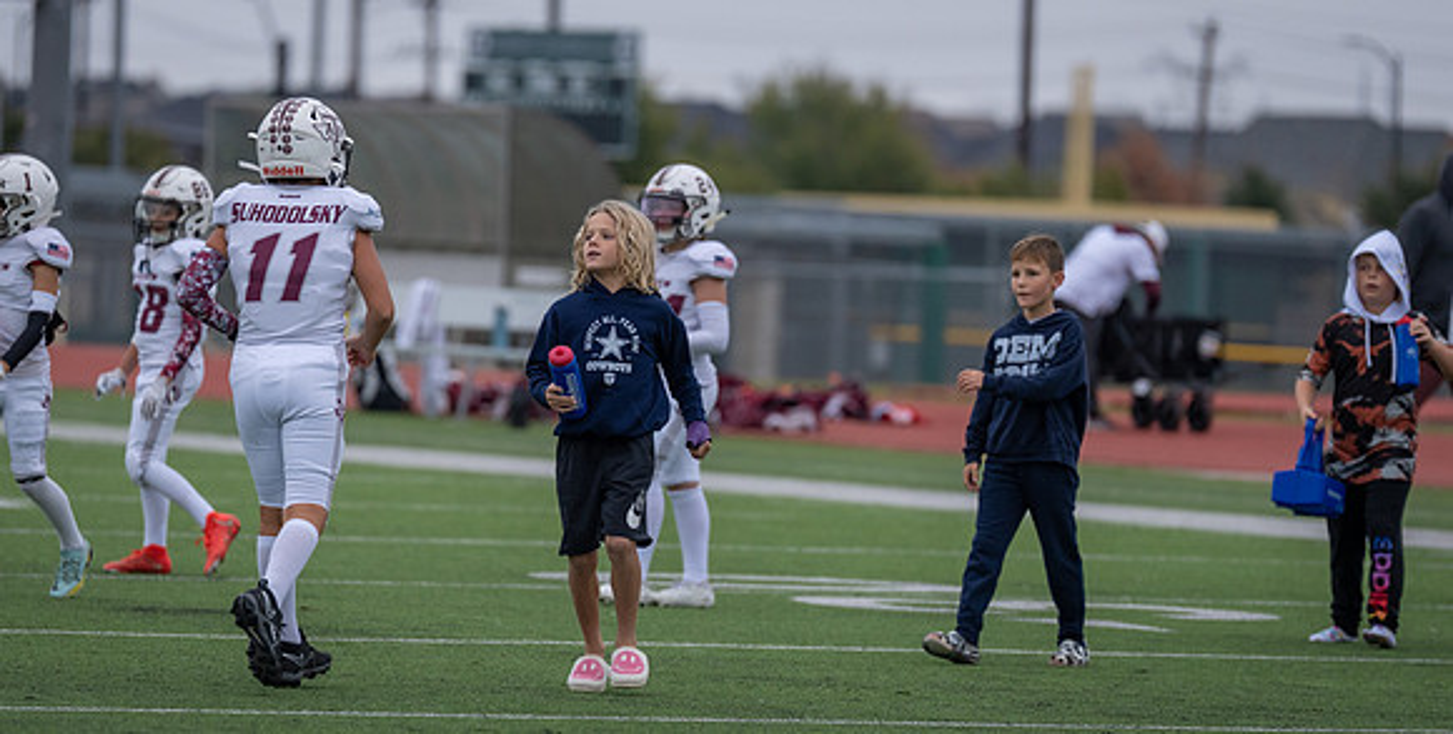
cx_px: 586
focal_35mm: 296
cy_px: 399
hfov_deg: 7.5
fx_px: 11137
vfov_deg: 3.8
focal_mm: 200
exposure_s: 1/1250
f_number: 2.8
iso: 640
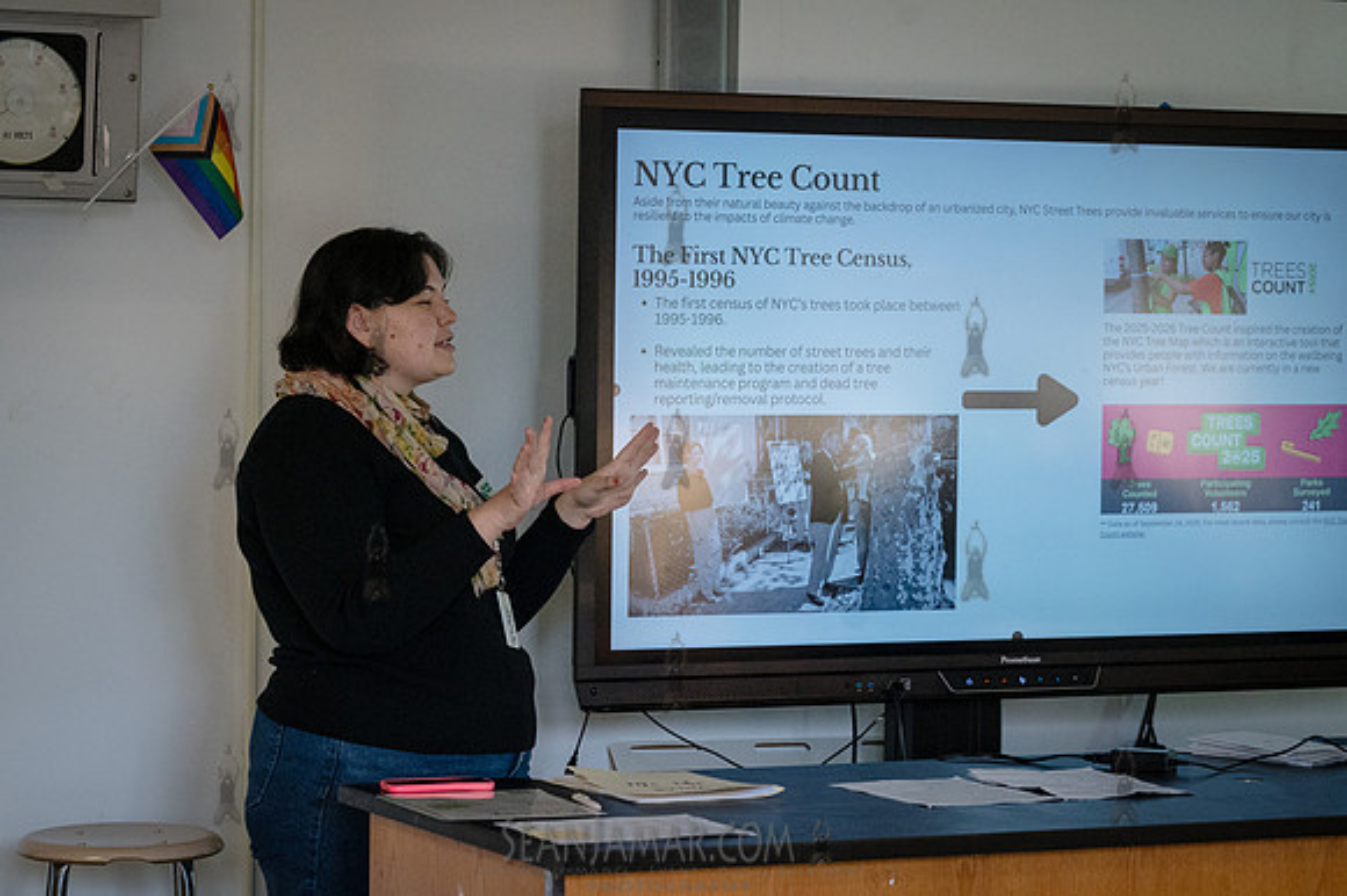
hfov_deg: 21.1
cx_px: 596
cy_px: 407
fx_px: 3609
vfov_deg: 14.2
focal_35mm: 97
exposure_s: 1/1250
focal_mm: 83
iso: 6400
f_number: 5
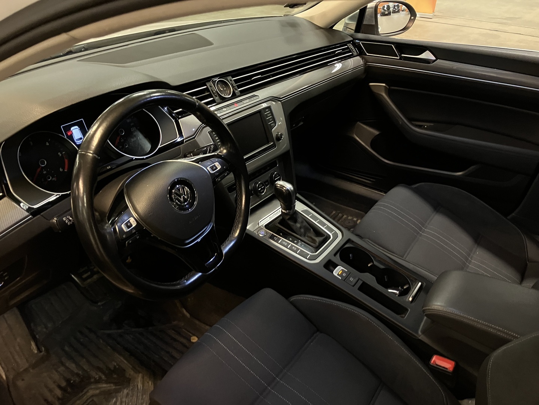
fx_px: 436
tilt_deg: -30.5
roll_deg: +0.2
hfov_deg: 63.4
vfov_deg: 49.7
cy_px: 202
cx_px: 270
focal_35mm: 28
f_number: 1.8
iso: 400
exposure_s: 1/33
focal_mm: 3.99
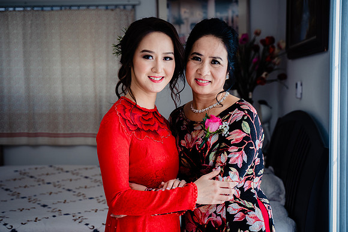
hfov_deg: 40.3
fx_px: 474
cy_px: 116
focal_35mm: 49
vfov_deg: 27.5
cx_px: 174
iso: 250
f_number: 3.5
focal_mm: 49
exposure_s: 1/200
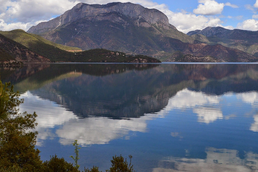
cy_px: 74
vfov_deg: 24.5
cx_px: 201
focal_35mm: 55
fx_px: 394
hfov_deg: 35.3
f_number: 11
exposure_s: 1/500
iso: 400
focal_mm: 22
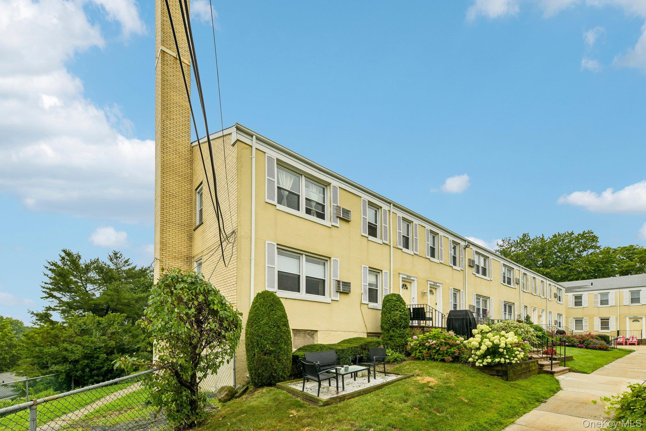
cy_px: 216
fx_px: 251
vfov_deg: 81.2
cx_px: 323
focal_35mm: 14
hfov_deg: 104.3
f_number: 8
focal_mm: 14
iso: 400
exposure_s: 1/400
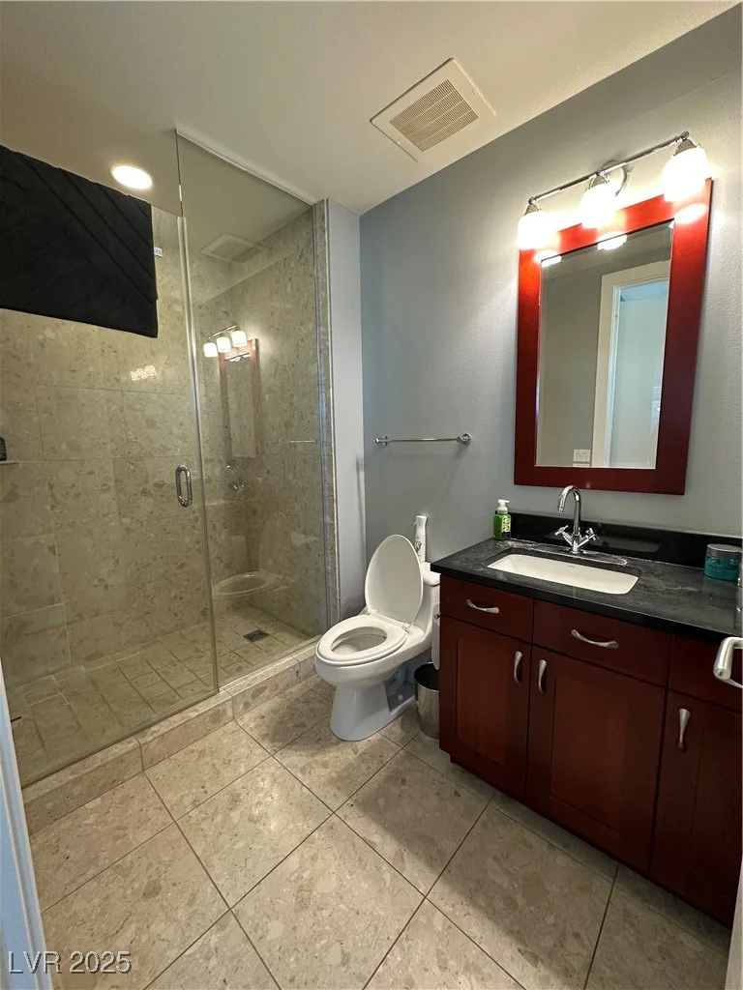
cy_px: 495
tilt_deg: -7.5
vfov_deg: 102.1
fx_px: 401
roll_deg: +0.8
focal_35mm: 14
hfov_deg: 85.7
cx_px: 372
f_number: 2.2
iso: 200
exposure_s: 1/60
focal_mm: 2.22
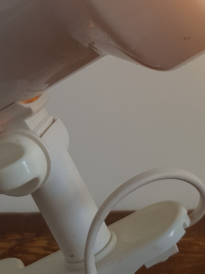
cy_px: 51
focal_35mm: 77
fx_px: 608
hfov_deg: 19.1
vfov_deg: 24.9
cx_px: 101
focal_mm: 4.2
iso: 50
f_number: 1.7
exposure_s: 1/50
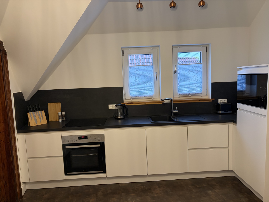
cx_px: 134
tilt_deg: -7.3
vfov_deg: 53.1
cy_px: 101
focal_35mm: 26
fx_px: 202
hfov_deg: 67.3
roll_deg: +3.2
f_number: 1.6
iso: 200
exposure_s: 1/50
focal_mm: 5.96
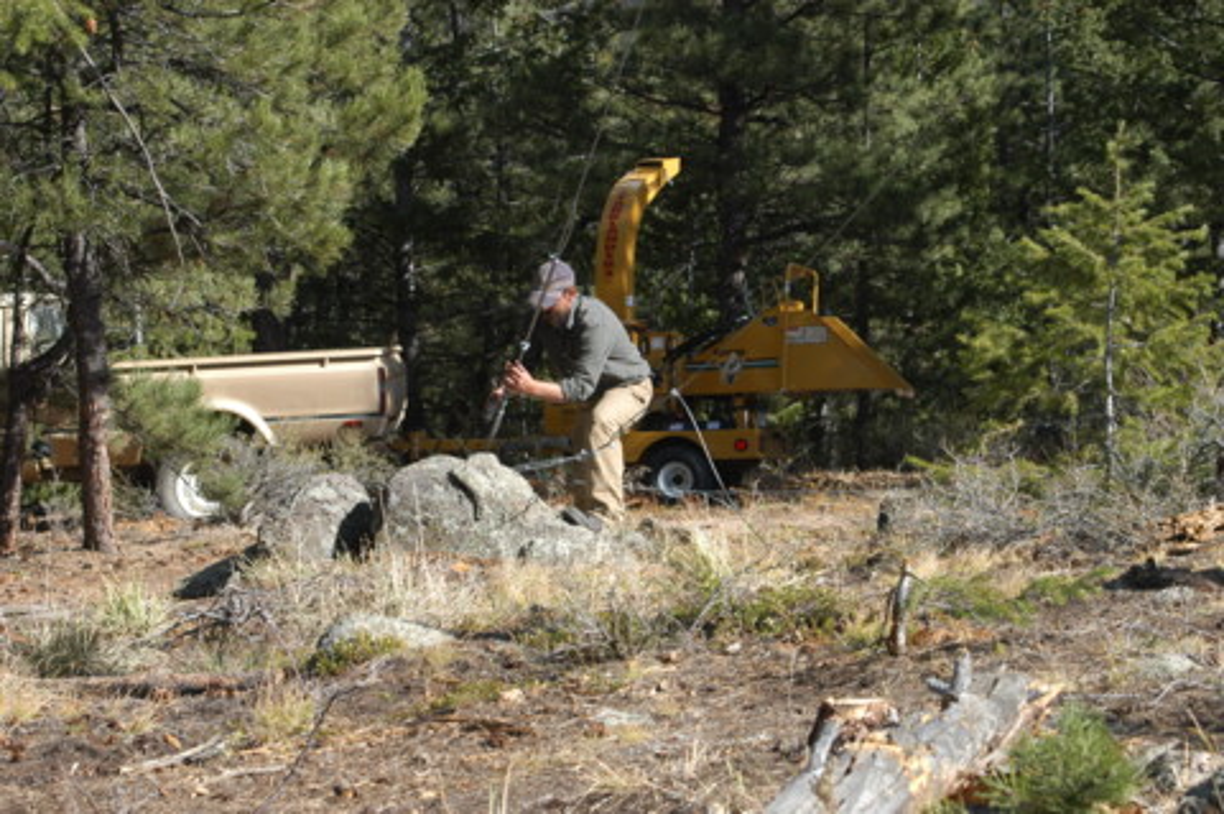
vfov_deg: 13.0
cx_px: 612
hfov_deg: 19.5
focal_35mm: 105
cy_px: 407
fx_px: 3566
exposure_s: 1/250
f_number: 8
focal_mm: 70
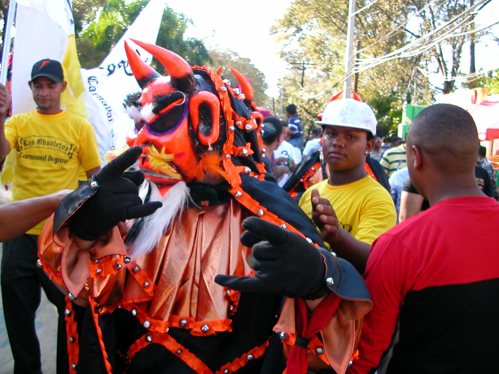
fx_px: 533
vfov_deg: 38.7
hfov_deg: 50.1
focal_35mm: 37
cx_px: 250
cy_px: 187
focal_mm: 5.6
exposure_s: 1/158
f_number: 2.7
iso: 100
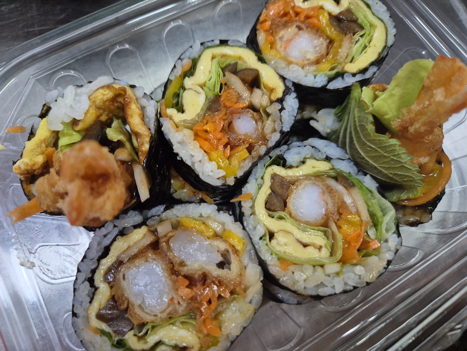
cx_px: 234
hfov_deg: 73.9
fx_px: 310
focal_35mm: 23
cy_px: 176
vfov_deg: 58.9
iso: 160
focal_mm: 5.4
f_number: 1.8
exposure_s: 1/120
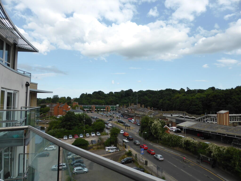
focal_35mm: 24
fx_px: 167
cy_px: 90
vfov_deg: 56.8
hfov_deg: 71.6
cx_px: 120
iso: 100
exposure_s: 1/800
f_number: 3.3
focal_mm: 4.3
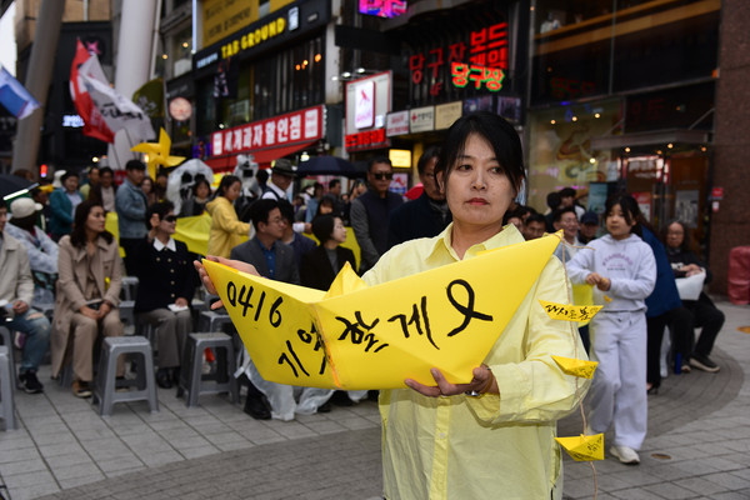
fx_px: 833
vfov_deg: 33.4
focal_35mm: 40
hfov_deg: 48.5
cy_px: 250
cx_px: 375
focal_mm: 40
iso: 400
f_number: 5
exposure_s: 1/200
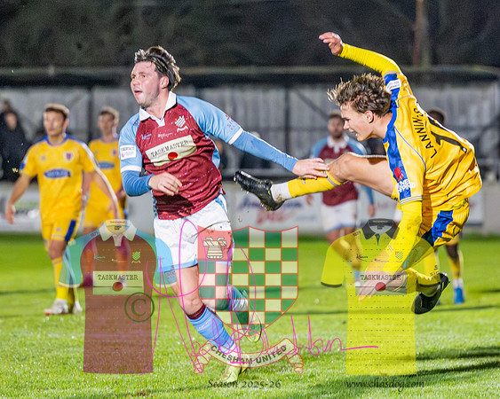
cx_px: 297
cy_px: 217
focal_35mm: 295
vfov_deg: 5.2
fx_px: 4360
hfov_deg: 6.6
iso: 8000
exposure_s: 1/1250
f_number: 2.8
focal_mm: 130
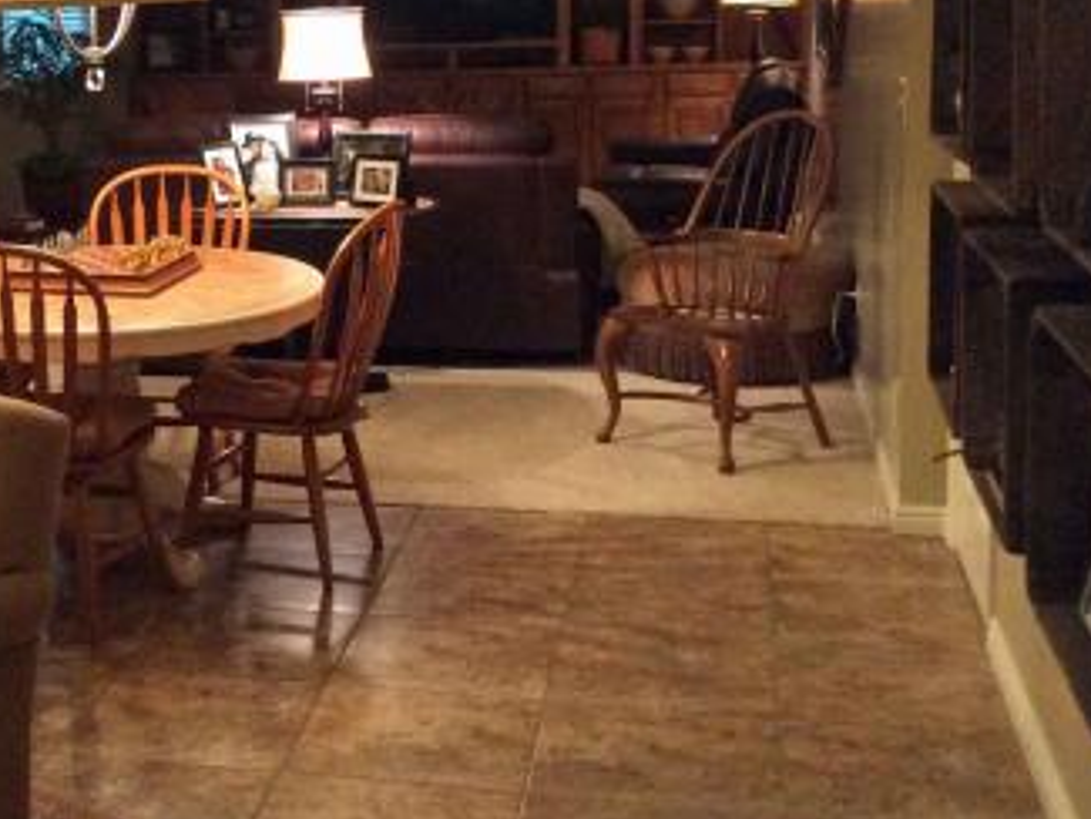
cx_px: 171
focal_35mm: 63
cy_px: 238
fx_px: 1986
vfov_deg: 23.1
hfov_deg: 29.8
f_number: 2.4
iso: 320
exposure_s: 1/24
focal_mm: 3.3
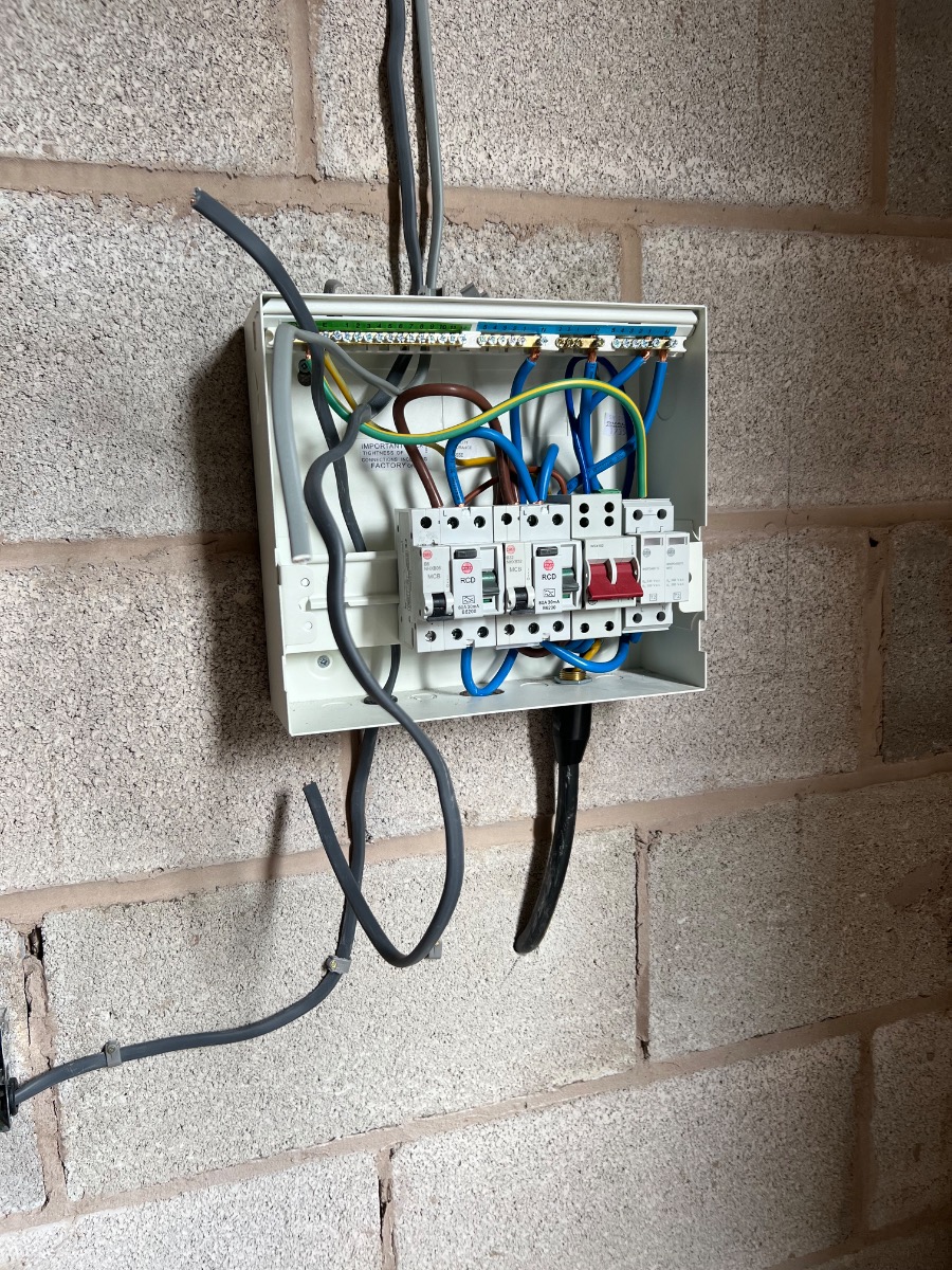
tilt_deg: -8.8
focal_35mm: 26
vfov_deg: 67.3
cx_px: 476
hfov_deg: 53.1
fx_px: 953
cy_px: 635
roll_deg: +0.9
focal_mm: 5.7
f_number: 1.5
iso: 64
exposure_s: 1/121
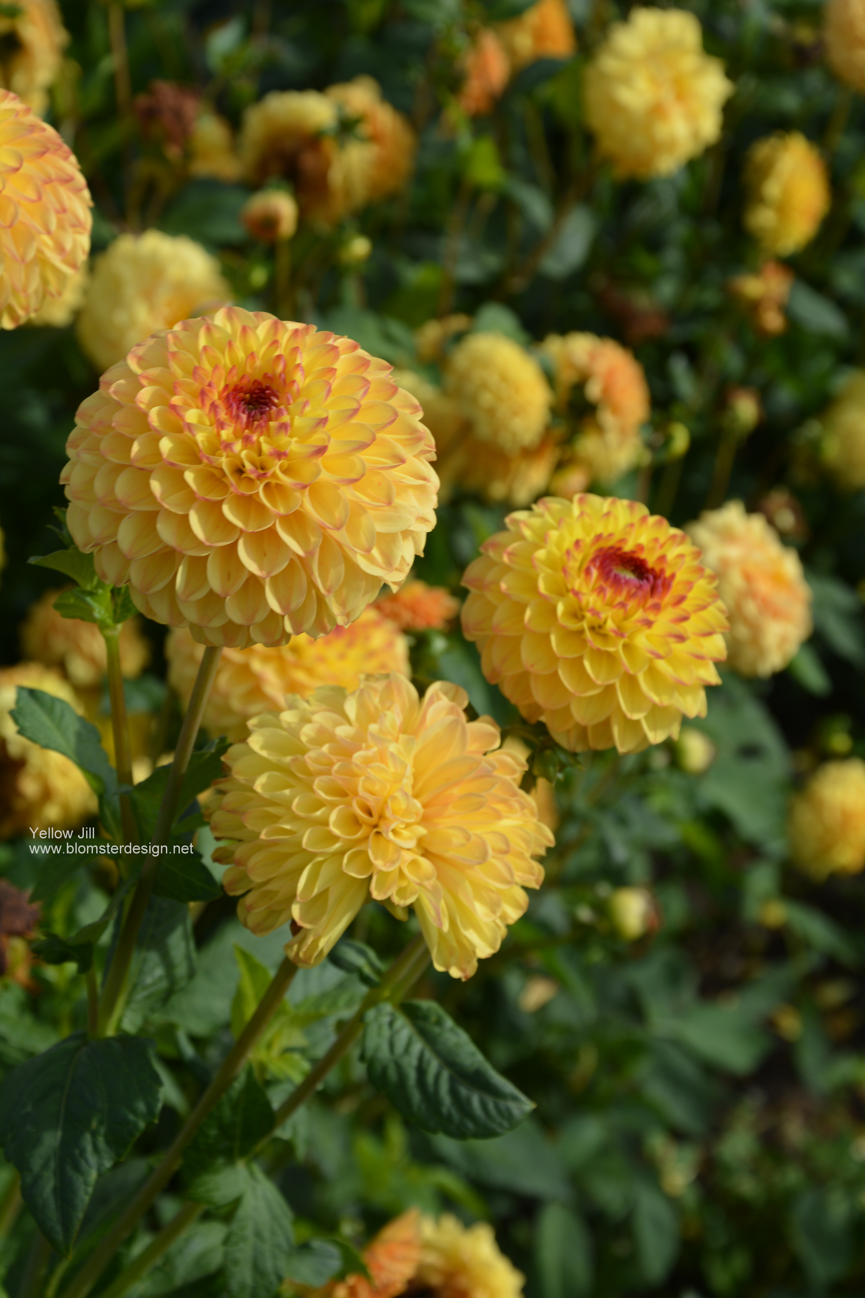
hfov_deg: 17.5
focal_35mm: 78
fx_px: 2811
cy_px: 649
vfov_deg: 26.0
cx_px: 432
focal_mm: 52
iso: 100
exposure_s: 1/250
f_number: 8
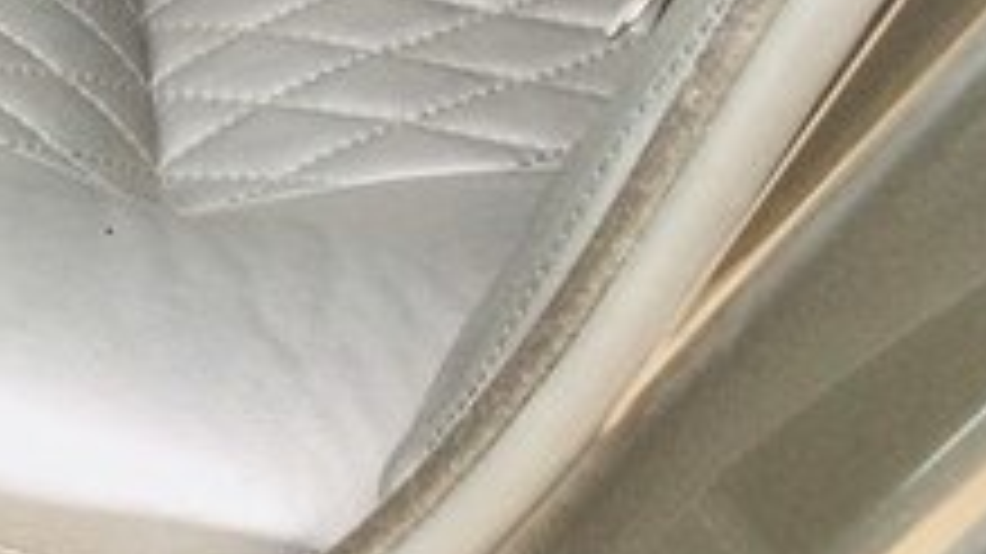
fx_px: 2483
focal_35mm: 95
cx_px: -288
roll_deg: +8.0
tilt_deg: -28.5
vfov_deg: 11.9
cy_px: -381
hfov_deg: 20.5
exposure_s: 1/33
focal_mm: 4.15
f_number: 2.2
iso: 125
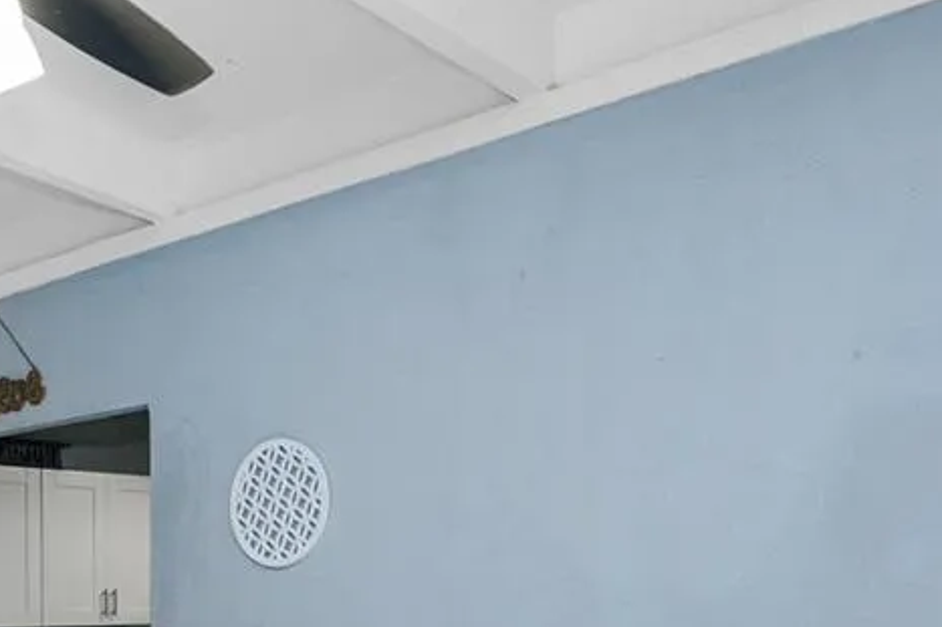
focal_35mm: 48
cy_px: 712
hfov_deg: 38.2
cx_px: 83
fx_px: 1255
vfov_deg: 25.7
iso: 250
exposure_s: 1/60
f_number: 5.6
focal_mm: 14
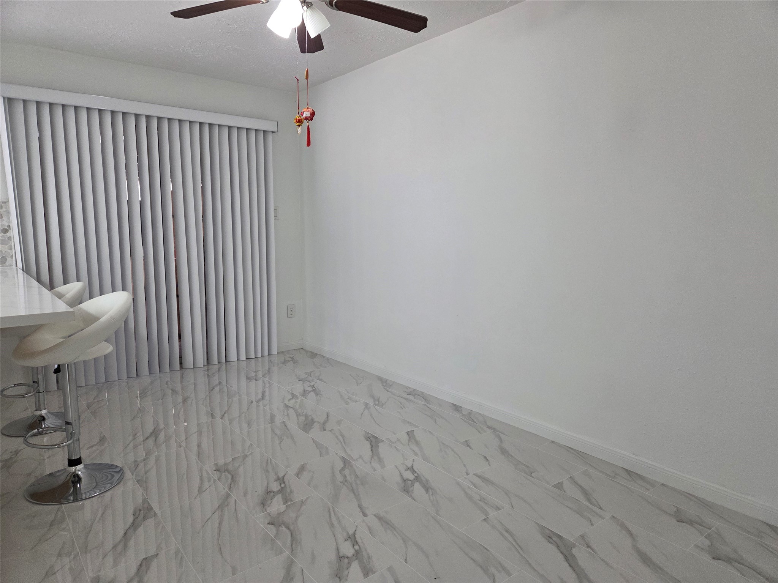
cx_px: 389
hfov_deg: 73.9
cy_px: 292
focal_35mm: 23
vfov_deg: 58.9
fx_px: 517
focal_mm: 5.4
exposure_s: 1/120
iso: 250
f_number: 1.8
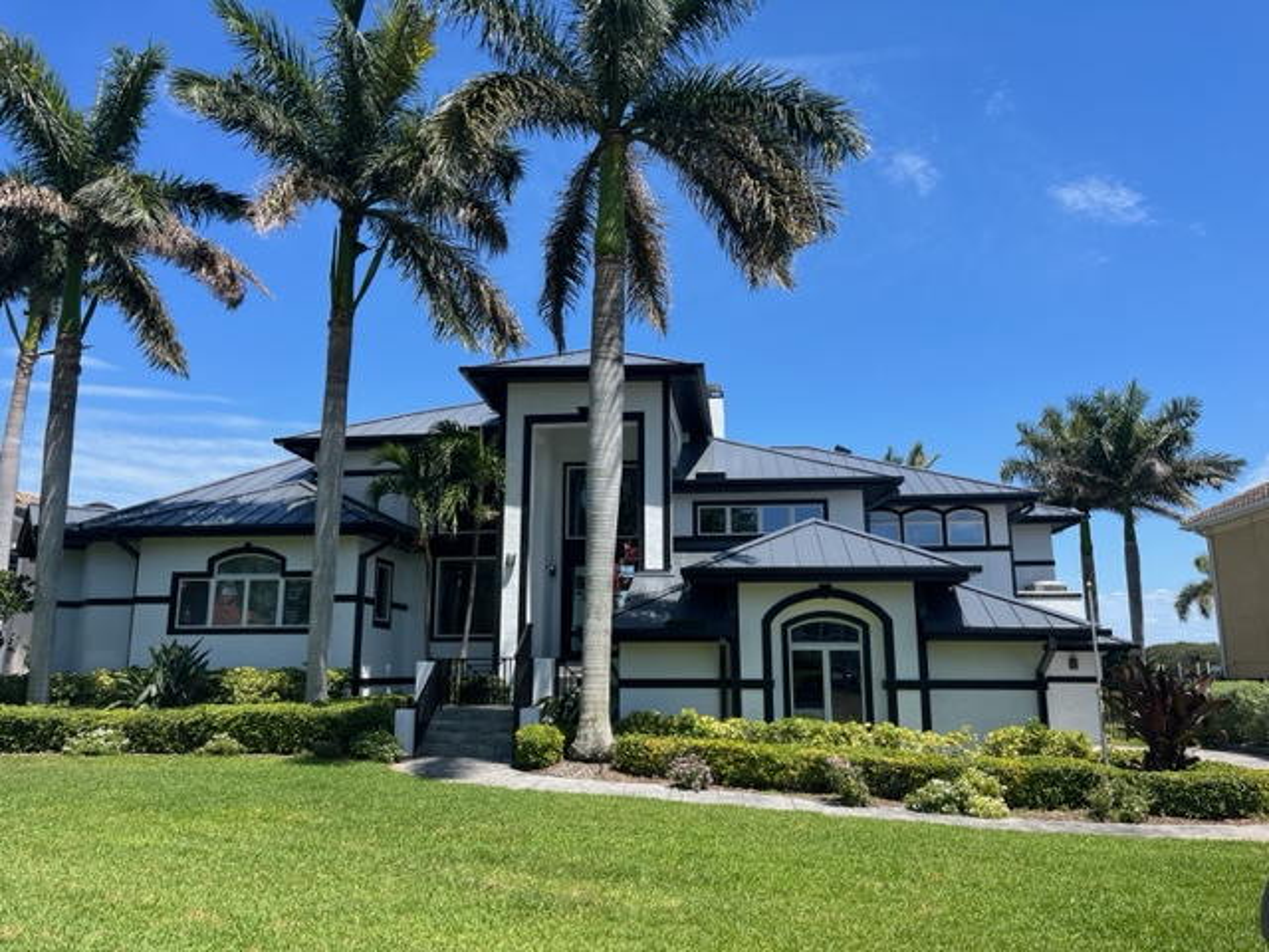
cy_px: 476
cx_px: 634
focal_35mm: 26
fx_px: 953
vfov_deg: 53.1
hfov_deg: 67.3
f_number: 1.6
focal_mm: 5.1
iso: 50
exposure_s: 1/2513
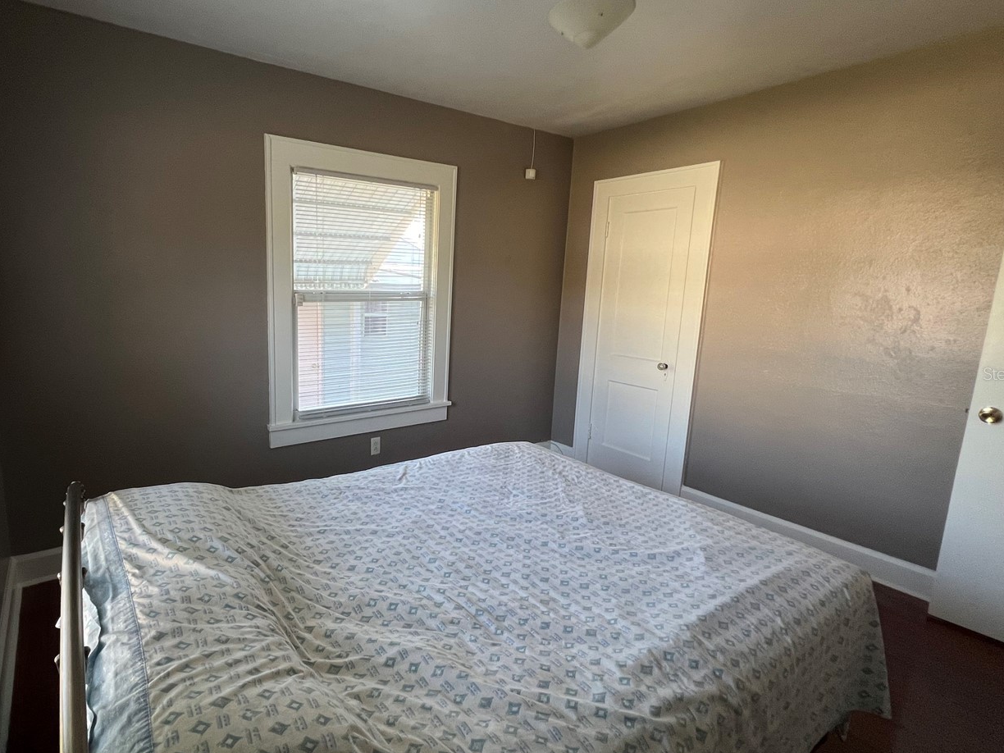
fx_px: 493
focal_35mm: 17
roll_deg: -0.8
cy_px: 373
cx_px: 404
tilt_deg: -9.8
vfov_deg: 74.7
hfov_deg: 89.9
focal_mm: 1.57
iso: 125
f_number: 1.8
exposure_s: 1/99
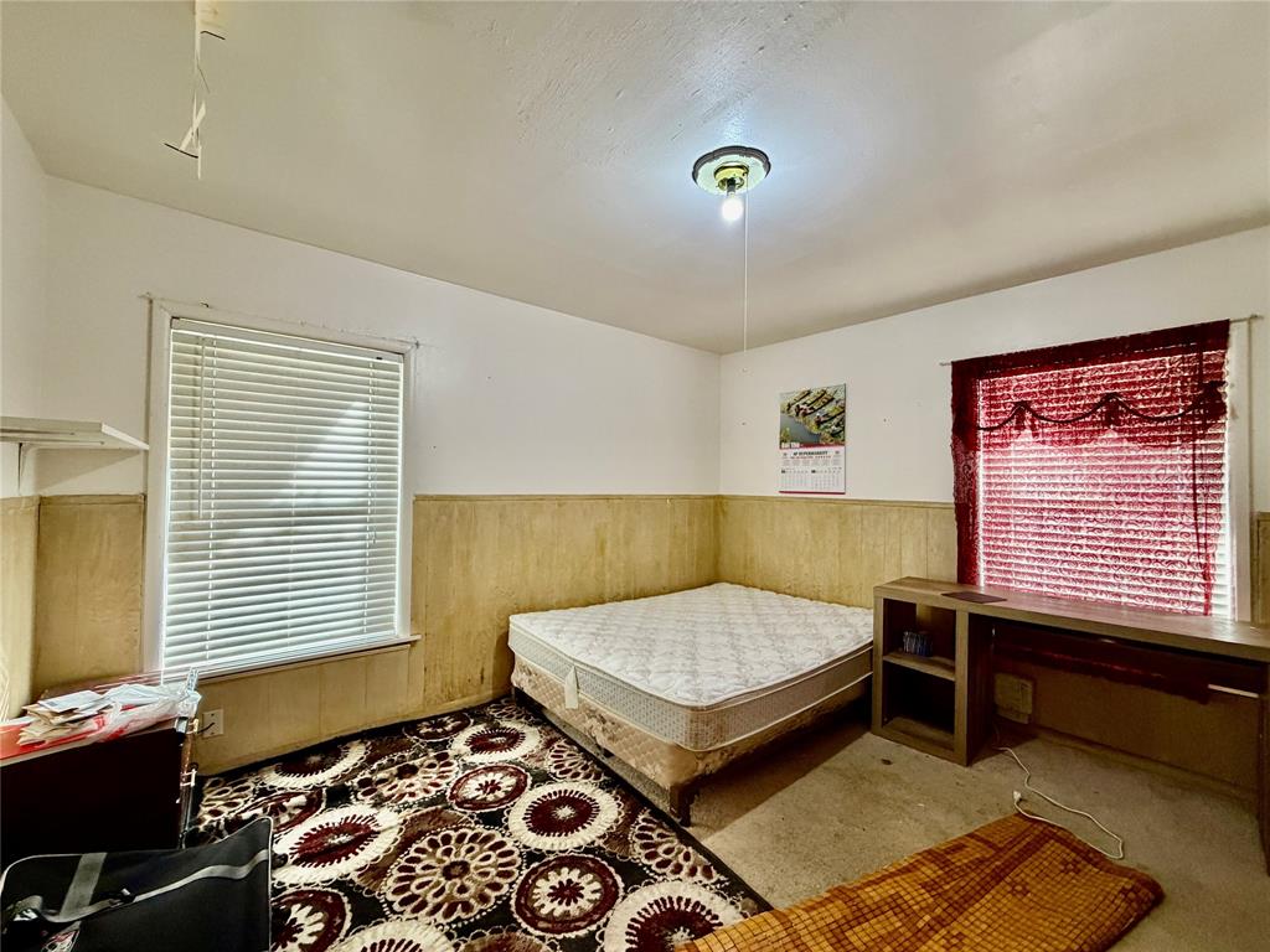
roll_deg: -0.3
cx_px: 635
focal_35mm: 14
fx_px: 514
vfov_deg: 85.7
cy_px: 476
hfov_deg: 102.1
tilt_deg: +0.1
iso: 320
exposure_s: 1/60
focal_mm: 2.22
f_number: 2.2
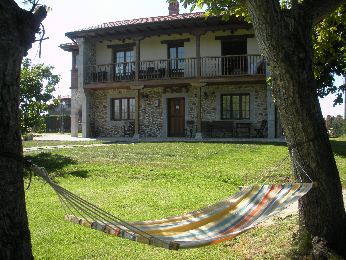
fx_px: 350
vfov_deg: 40.7
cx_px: 173
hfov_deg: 52.6
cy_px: 130
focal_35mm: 35
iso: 64
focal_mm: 6.3
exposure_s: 1/300
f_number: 3.5
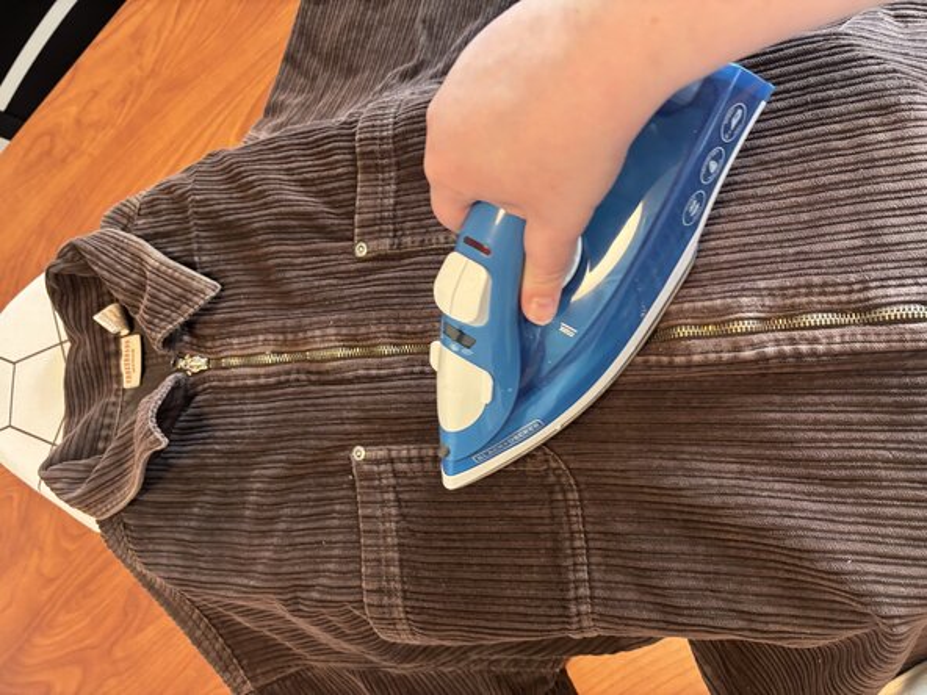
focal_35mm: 26
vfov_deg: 53.1
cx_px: 464
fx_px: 696
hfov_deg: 67.3
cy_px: 348
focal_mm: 5.96
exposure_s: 1/60
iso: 320
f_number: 1.6
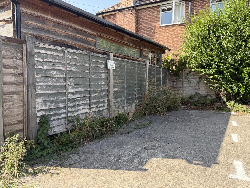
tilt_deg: -4.3
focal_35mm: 24
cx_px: 125
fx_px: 173
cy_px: 94
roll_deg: -0.6
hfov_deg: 71.6
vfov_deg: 56.8
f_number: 1.78
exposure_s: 1/909
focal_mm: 6.76
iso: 100
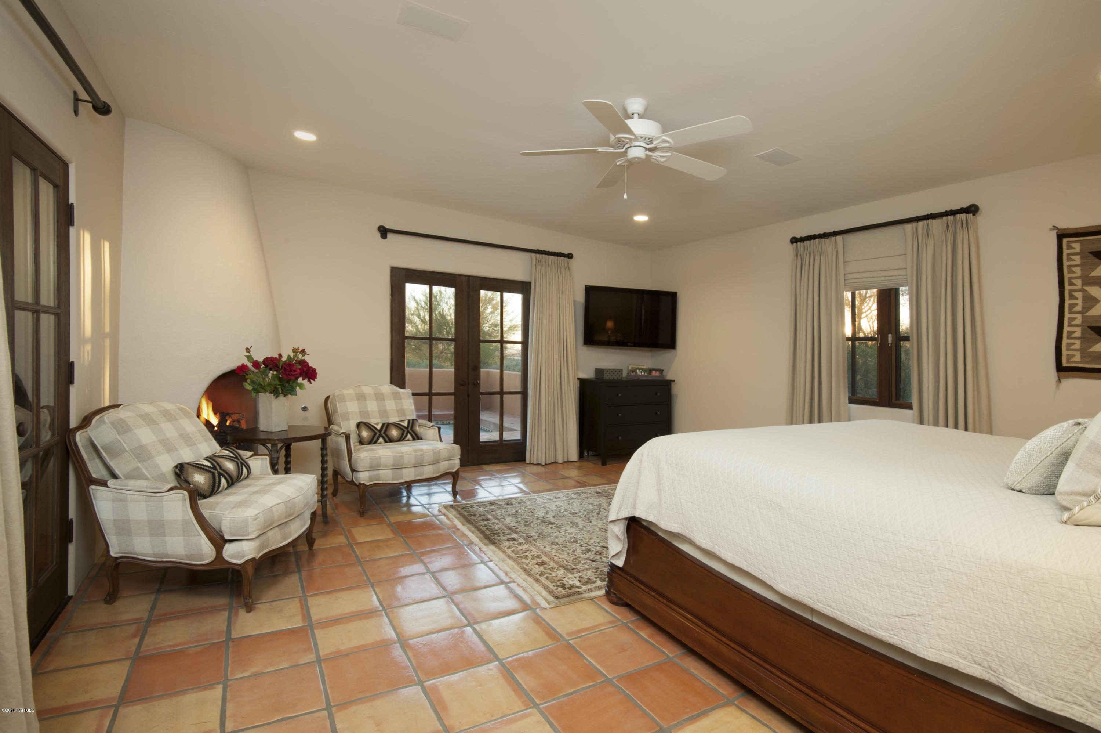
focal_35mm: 16
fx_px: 489
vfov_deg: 73.7
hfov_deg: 96.8
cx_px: 550
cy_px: 366
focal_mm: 16
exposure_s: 1/3
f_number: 11
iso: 400
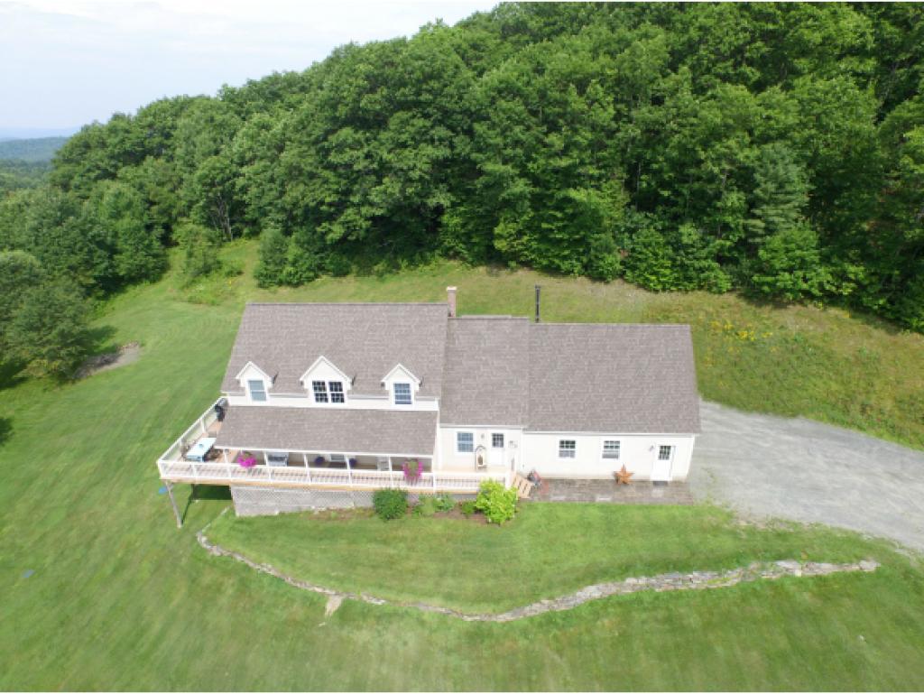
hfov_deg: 81.7
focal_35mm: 20
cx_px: 462
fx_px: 534
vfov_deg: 66.0
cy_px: 347
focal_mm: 3.61
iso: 100
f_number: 2.8
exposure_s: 1/501
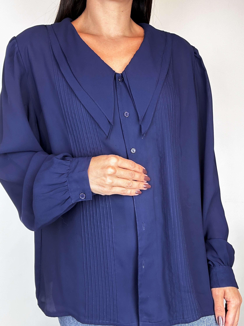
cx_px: 122
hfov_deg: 46.8
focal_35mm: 30
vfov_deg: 60.0
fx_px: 282
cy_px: 163
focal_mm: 2.69
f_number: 1.9
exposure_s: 1/50
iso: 50
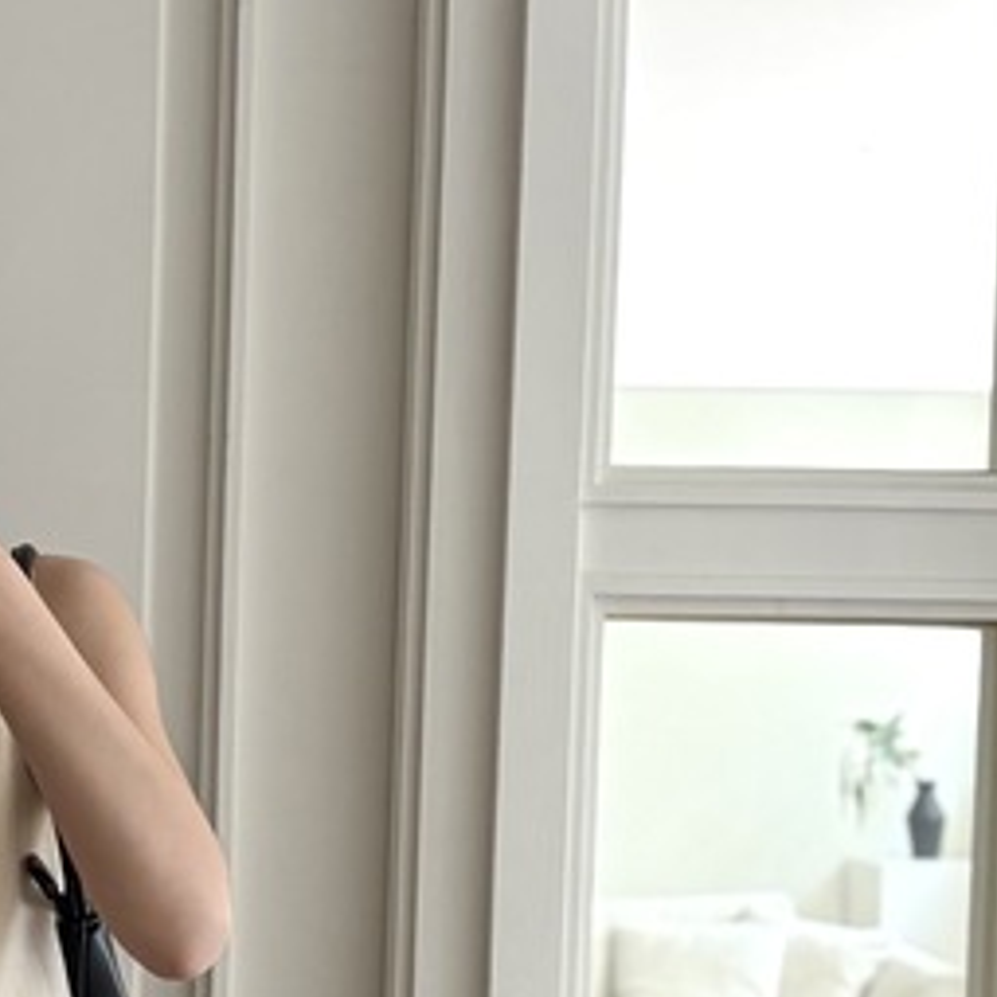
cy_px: 1388
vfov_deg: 17.7
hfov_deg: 18.6
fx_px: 2933
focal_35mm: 90
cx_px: -66
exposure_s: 1/74
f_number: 1.6
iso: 125
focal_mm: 5.96
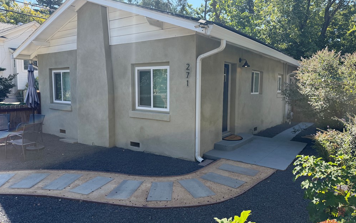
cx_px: 177
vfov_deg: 47.6
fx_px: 252
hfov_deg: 70.4
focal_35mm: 26
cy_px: 115
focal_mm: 6.76
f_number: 1.78
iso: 100
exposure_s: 1/1585
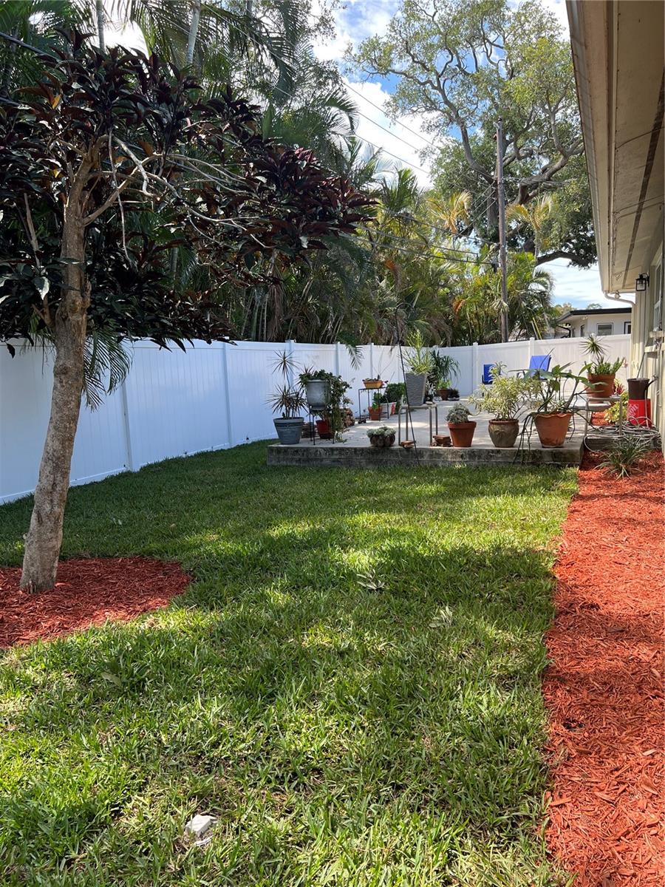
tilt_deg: -8.0
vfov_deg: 67.3
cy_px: 444
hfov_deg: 53.1
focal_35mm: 26
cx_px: 332
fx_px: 666
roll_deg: +2.0
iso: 50
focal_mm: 5.7
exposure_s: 1/674
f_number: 1.5
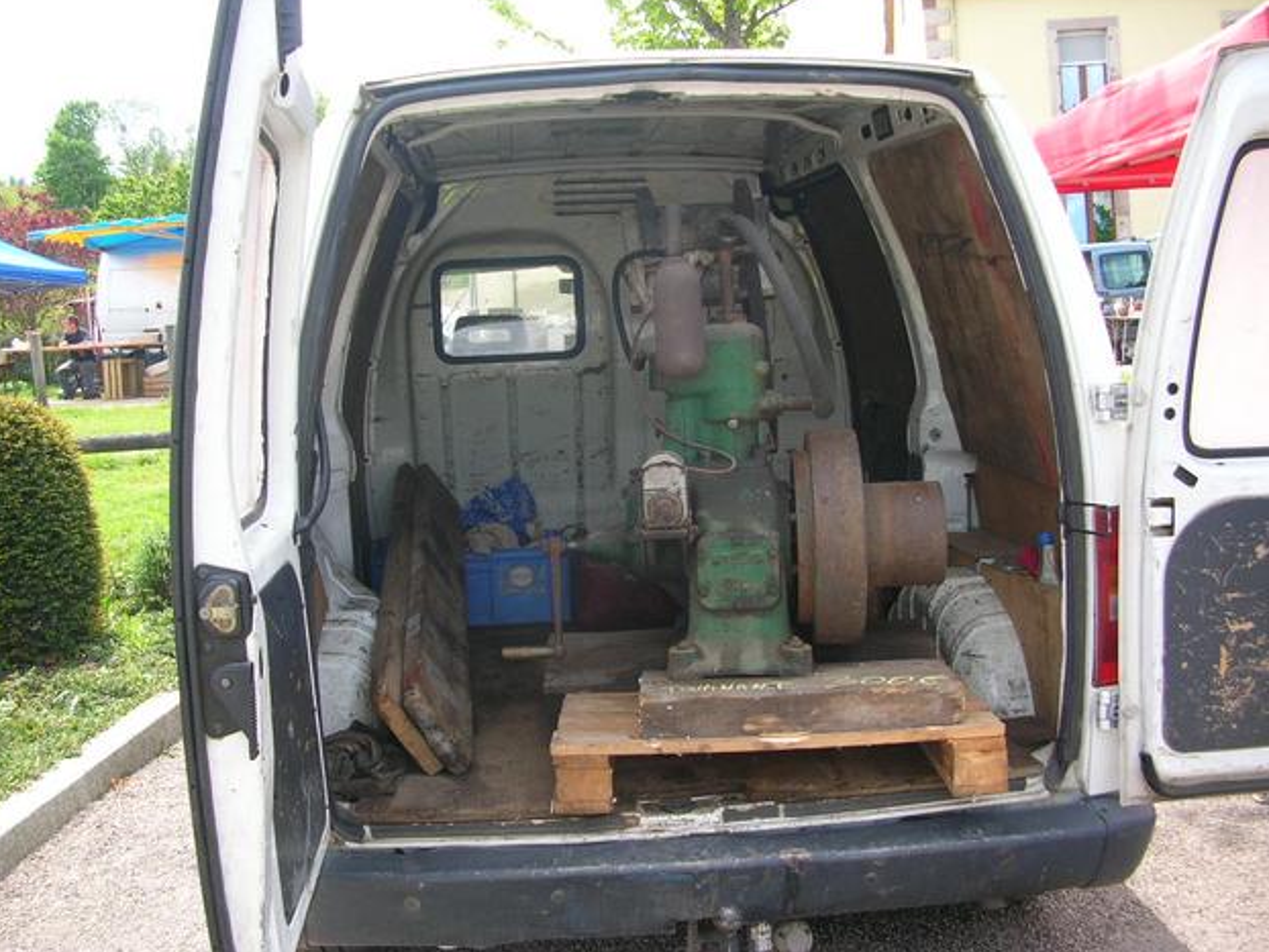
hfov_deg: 51.3
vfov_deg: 39.7
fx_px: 1320
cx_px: 632
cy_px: 467
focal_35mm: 36
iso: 50
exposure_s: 1/231
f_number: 2.8
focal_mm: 5.8
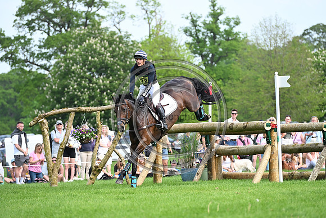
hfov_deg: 10.3
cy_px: 109
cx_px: 163
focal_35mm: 200
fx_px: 1811
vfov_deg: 6.9
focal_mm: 200
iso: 640
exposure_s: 1/1250
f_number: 5
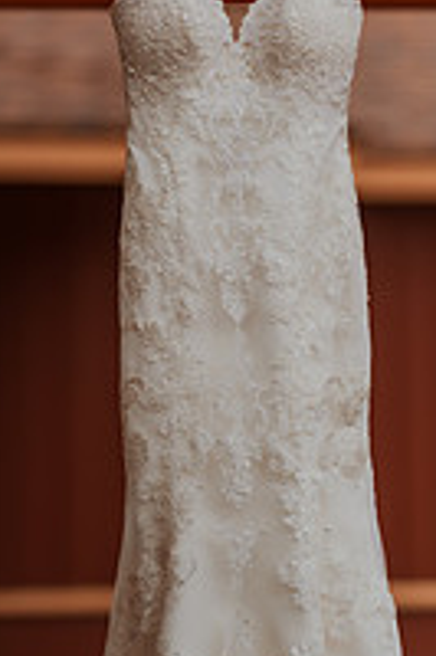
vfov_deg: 6.8
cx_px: 202
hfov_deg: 4.5
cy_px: 151
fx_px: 5532
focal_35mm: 304
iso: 500
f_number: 1.8
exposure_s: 1/8000
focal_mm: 135
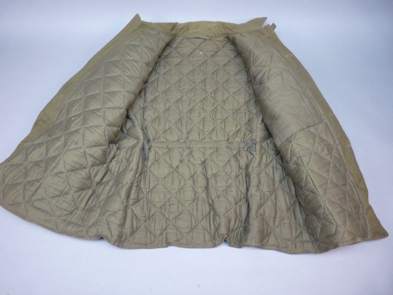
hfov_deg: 65.3
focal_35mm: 27
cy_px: 148
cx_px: 196
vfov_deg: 51.4
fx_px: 307
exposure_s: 1/30
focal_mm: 4.8
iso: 250
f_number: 2.8
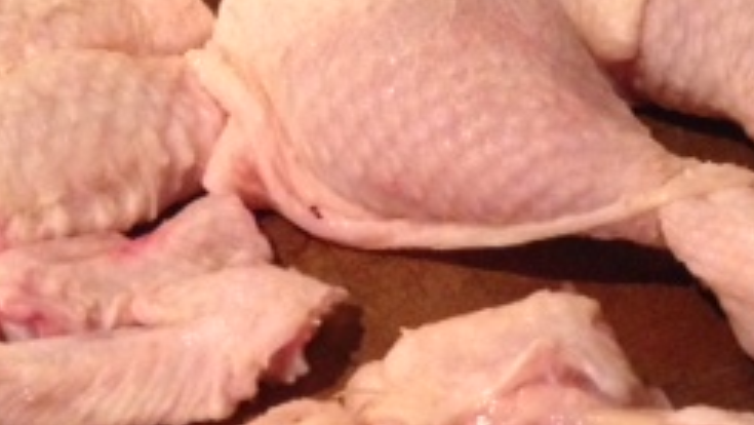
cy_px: 92
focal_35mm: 94
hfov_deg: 22.7
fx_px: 1880
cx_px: 354
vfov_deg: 12.8
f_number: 2.4
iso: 500
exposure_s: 1/15
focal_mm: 4.12
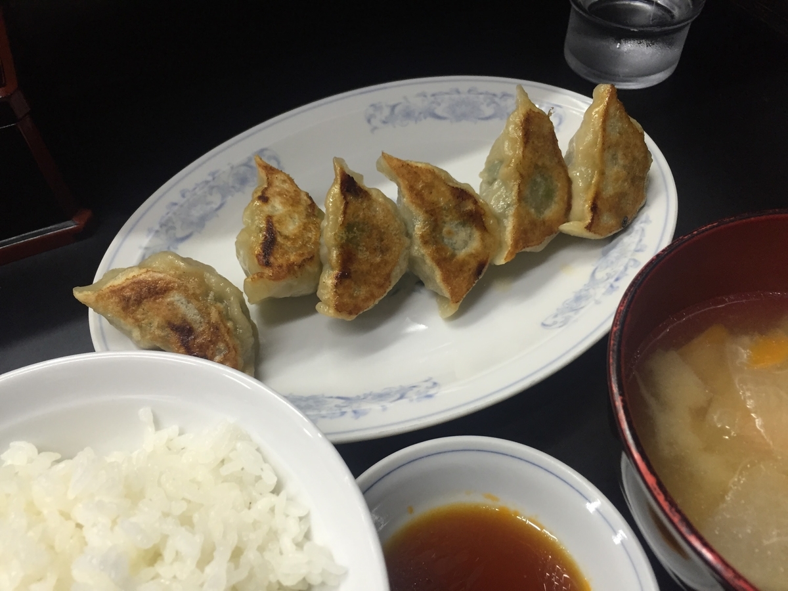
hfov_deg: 61.7
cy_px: 296
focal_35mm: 29
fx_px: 660
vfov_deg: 48.2
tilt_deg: -50.4
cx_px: 394
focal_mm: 4.15
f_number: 2.2
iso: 160
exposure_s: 1/33
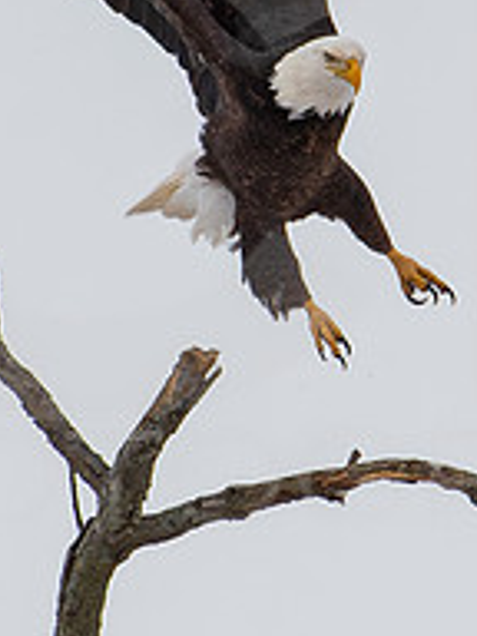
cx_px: 438
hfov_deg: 0.4
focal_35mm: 3622
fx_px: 66547
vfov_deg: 0.5
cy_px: 94
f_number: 6.3
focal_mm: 500
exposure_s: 1/640
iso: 320
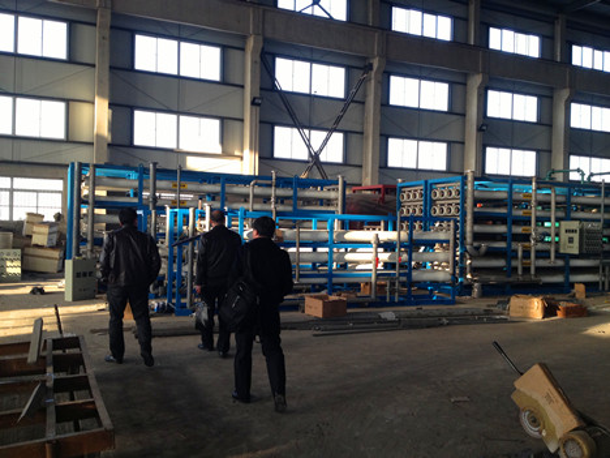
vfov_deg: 40.7
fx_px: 617
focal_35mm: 35
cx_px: 305
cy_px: 229
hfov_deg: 52.6
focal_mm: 4.28
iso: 100
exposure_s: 1/120
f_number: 2.4
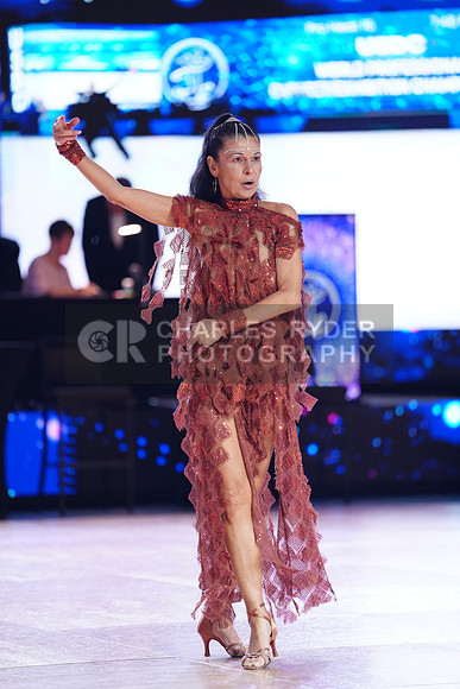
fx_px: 3352
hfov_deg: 7.9
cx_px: 230
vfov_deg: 11.7
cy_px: 344
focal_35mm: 175
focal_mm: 175
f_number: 2.8
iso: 2000
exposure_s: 1/400
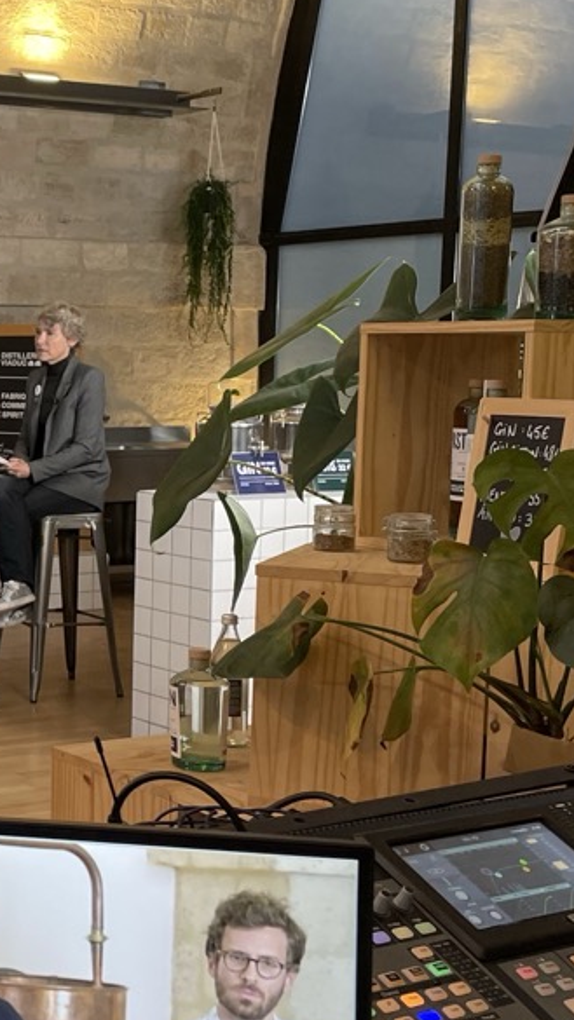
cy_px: 506
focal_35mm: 62
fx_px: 1678
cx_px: -194
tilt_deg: -5.3
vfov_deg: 33.8
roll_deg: -0.7
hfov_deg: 18.0
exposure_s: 1/100
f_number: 1.6
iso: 100
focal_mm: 4.2
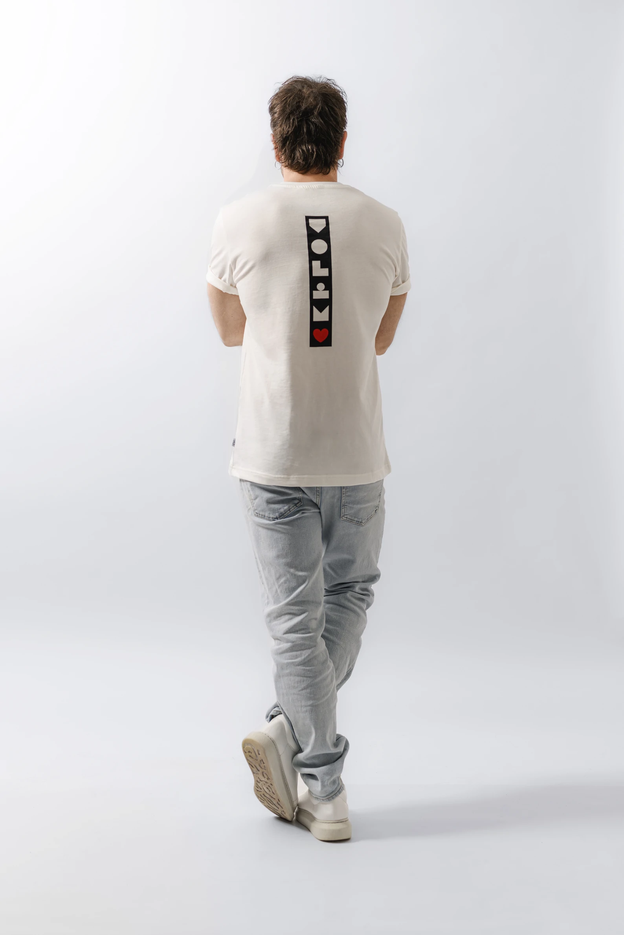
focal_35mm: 50
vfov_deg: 39.6
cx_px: 312
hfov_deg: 27.0
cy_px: 468
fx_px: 1300
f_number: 3.5
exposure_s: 1/250
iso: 100
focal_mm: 50
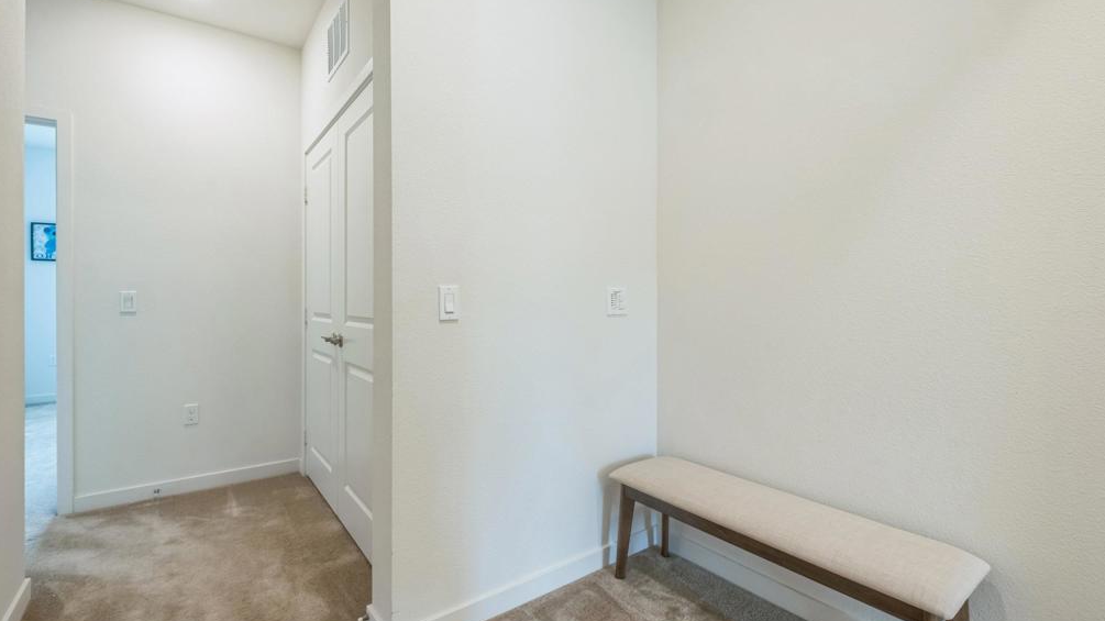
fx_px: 469
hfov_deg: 99.4
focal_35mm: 16
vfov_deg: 67.0
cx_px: 550
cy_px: 290
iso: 400
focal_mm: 10
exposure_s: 1/18
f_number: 8
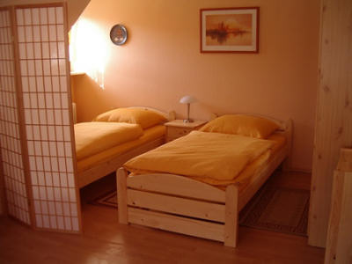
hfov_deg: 49.0
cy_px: 132
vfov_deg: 37.7
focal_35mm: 38
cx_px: 176
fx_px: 386
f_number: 2.6
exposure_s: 1/60
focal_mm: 5.8
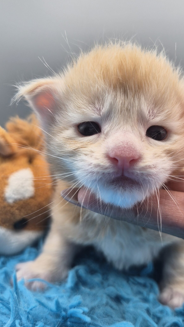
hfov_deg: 37.7
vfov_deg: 62.6
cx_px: 109
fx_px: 269
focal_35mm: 31
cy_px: 159
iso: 25
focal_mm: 5.4
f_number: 1.8
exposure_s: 1/175
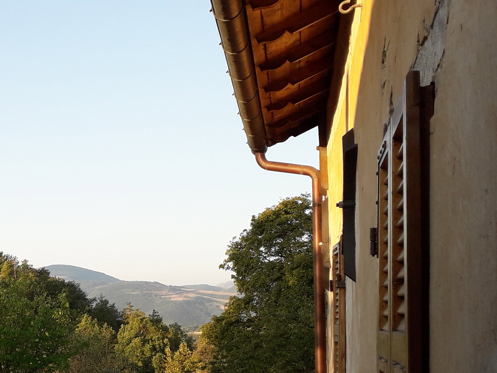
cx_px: -44
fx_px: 847
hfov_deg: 29.6
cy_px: 331
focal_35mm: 59
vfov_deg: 24.2
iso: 40
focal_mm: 3.6
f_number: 1.9
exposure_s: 1/352
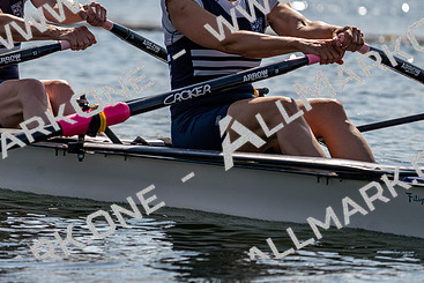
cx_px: 120
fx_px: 4277
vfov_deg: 3.8
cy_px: 61
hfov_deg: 5.7
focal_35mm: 363
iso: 125
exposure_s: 1/1600
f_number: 5.6
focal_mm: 230
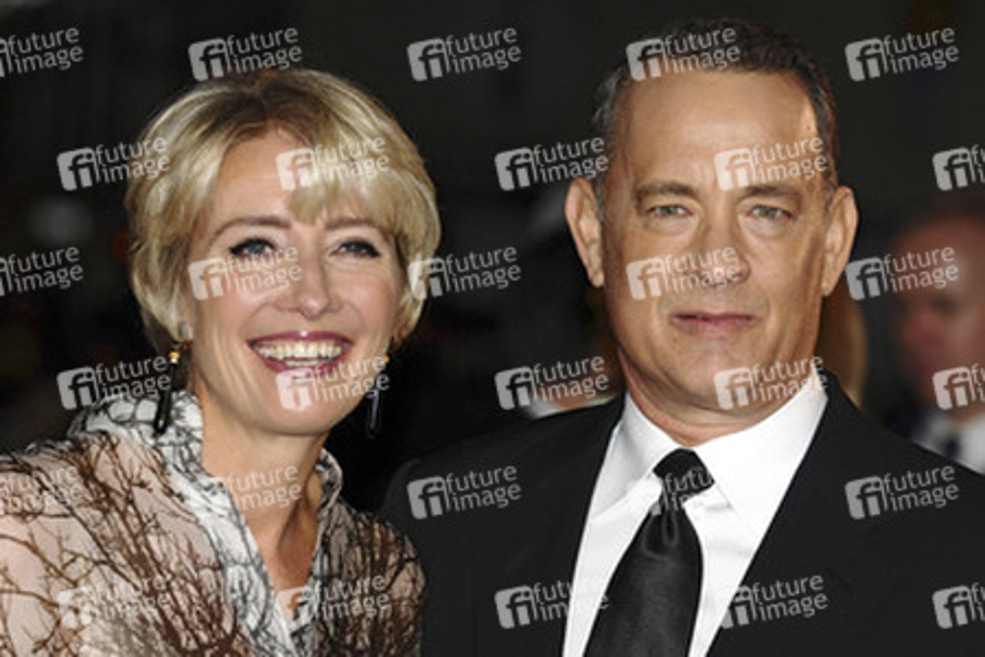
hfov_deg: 8.9
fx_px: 6361
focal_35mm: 232
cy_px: 328
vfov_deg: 5.9
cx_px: 492
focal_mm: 155
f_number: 4.5
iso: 320
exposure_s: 1/250
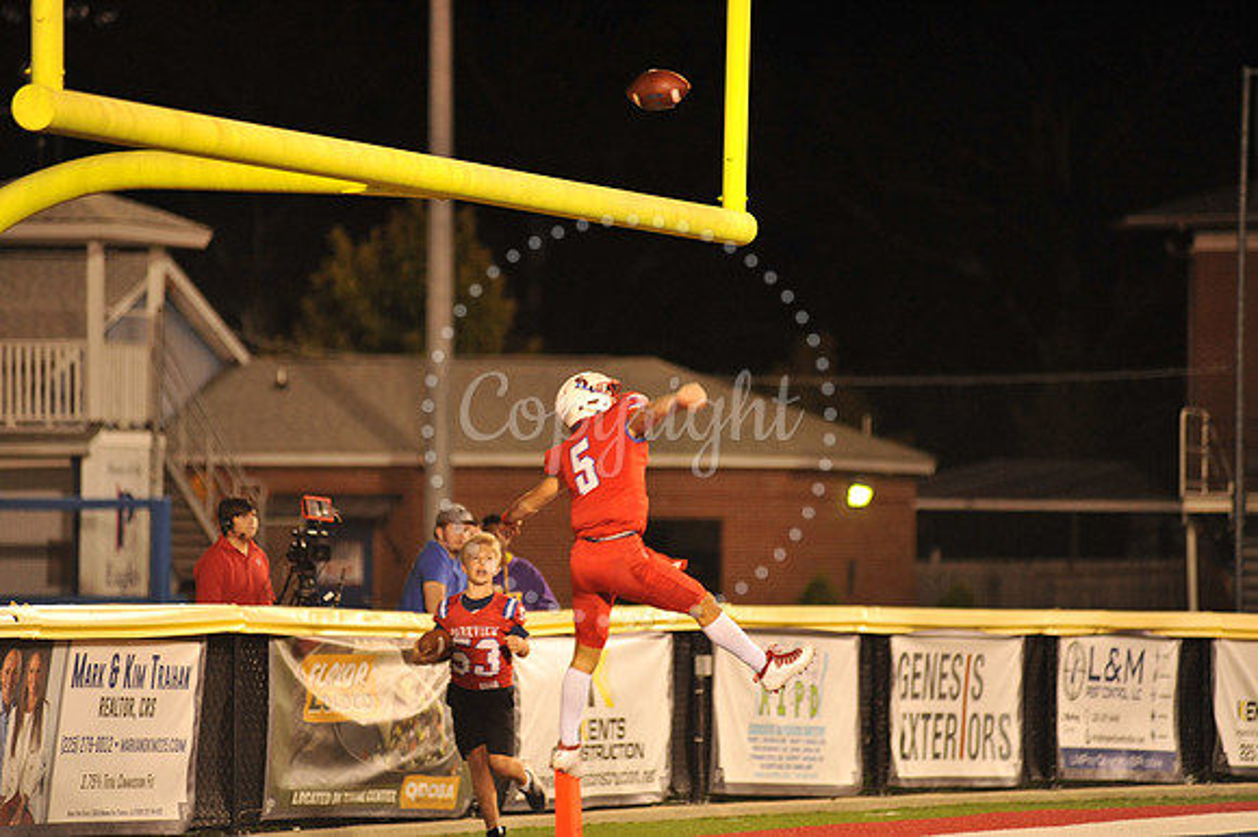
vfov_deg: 6.9
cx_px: 629
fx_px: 6985
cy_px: 418
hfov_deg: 10.3
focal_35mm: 200
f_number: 2.8
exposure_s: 1/200
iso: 2000
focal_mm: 200
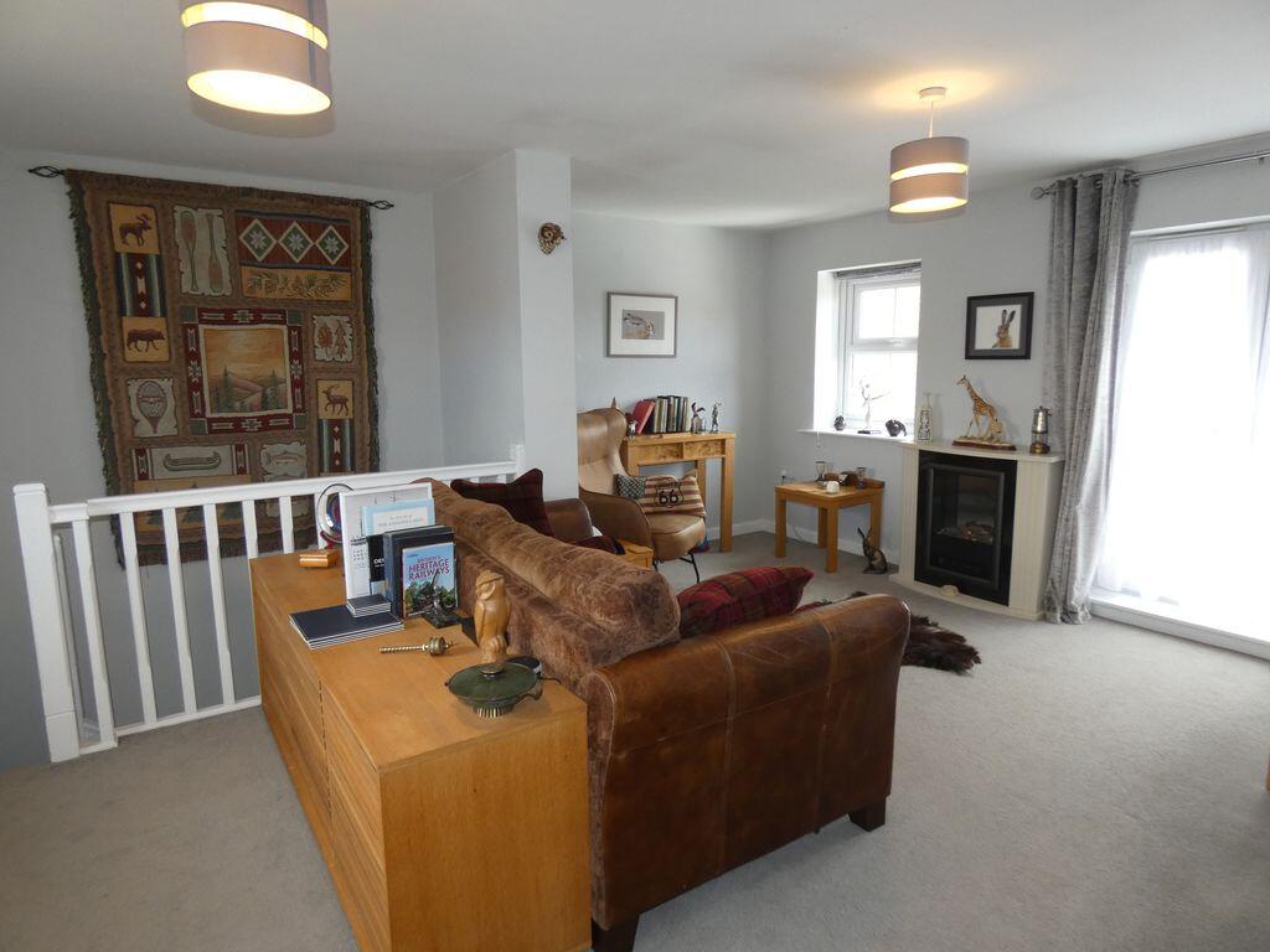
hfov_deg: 81.7
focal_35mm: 20
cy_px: 476
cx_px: 635
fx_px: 734
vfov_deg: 66.0
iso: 200
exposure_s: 1/60
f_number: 2.8
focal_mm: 3.6
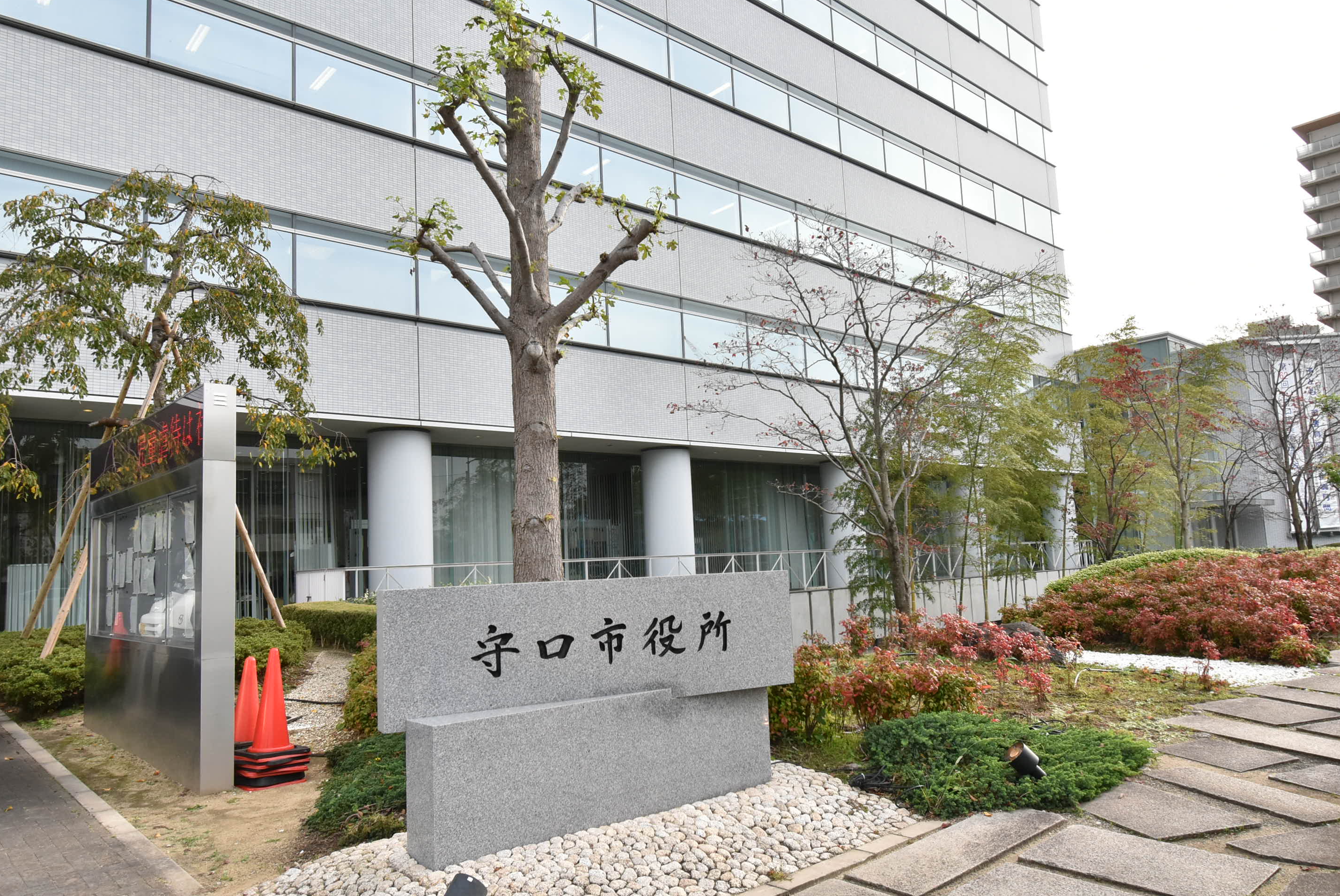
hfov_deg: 74.8
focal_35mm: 24
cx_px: 645
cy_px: 462
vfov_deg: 54.1
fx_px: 876
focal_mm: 15
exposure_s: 1/320
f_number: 9
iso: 800
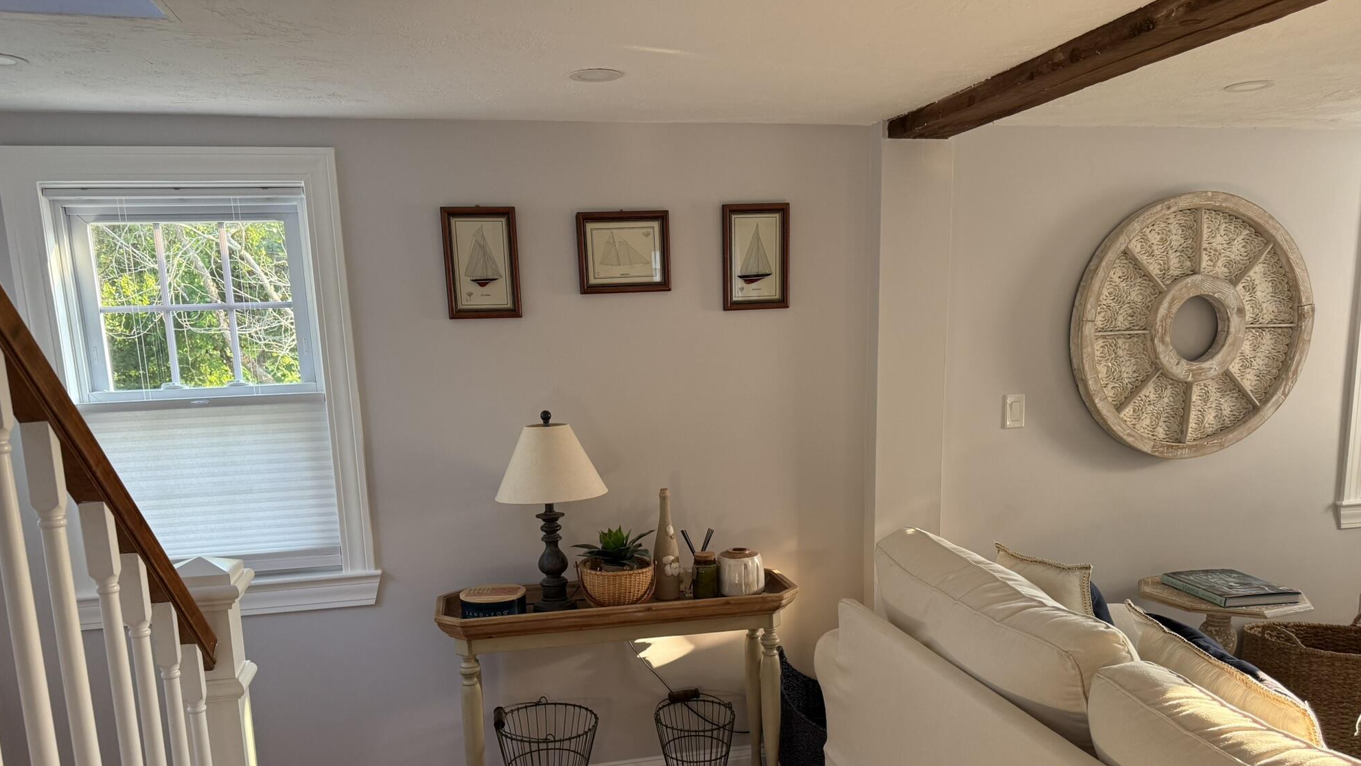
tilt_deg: -10.1
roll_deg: +3.1
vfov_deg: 42.2
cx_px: 673
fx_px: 975
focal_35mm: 27
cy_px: 521
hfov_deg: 69.9
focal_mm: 6.76
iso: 200
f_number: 1.78
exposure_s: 1/122
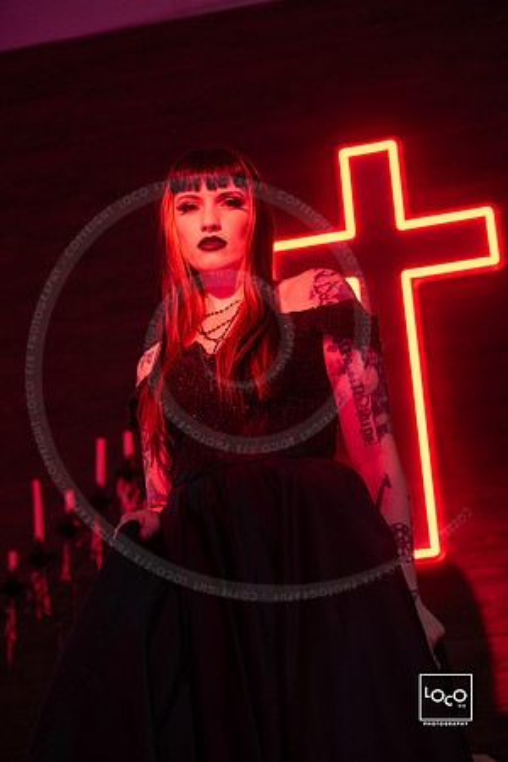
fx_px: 1651
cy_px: 381
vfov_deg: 26.0
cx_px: 254
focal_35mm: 78
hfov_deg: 17.5
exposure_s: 1/200
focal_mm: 78
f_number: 2.5
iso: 1600
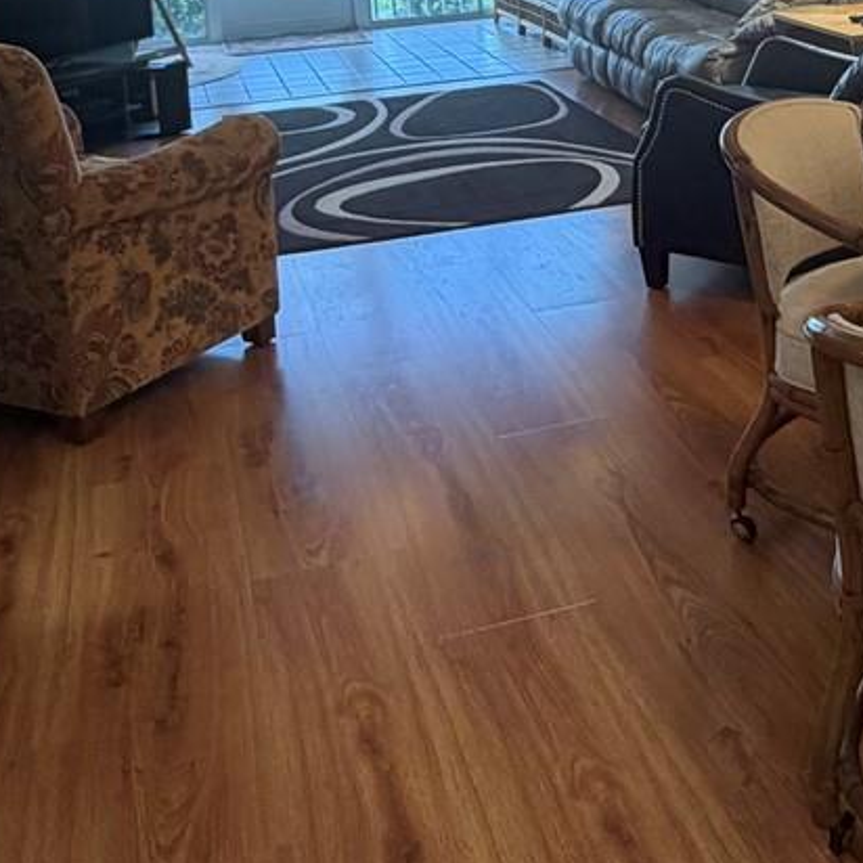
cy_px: -15
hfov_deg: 34.9
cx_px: 607
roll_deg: +2.9
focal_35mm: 48
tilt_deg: -6.7
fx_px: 1354
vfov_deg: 32.3
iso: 200
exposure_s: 1/60
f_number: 2.2
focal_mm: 2.22
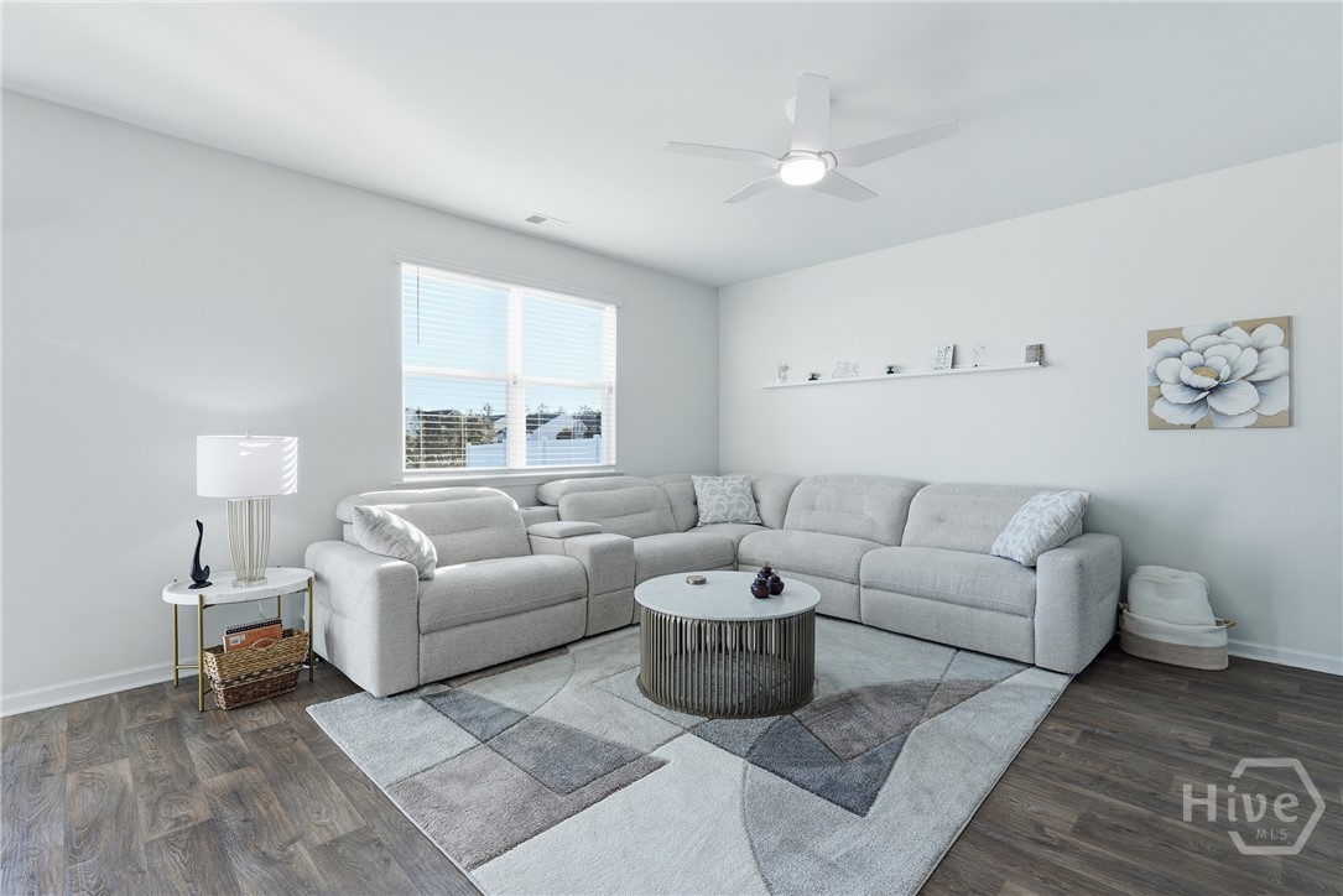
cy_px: 448
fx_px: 597
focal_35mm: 16
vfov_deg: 73.8
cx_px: 672
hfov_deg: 96.7
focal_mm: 16
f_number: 9
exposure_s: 1/125
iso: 320
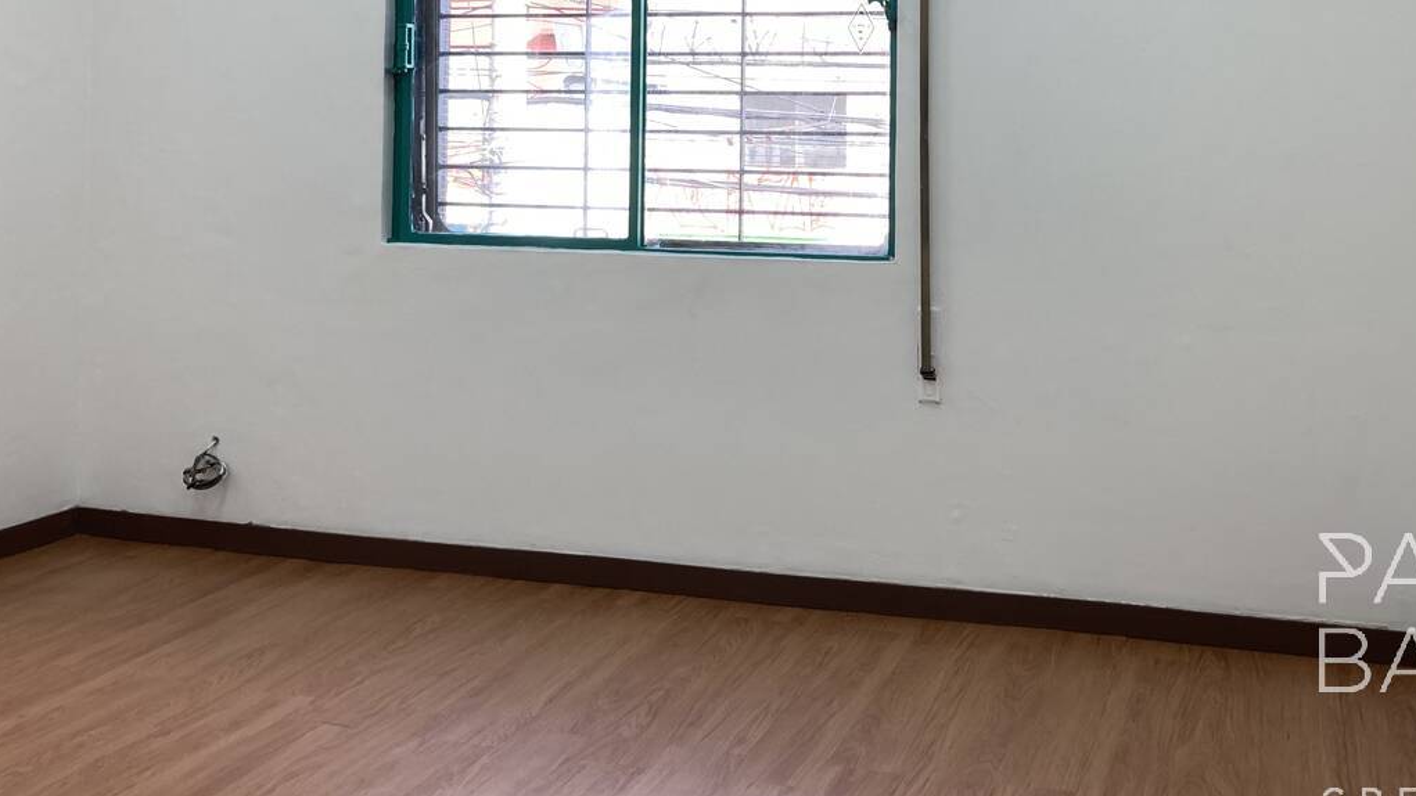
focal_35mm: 43
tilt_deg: +1.3
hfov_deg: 47.2
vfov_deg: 26.9
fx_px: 1615
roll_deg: -1.7
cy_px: 94
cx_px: 813
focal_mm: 3.99
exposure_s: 1/120
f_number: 1.8
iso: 20
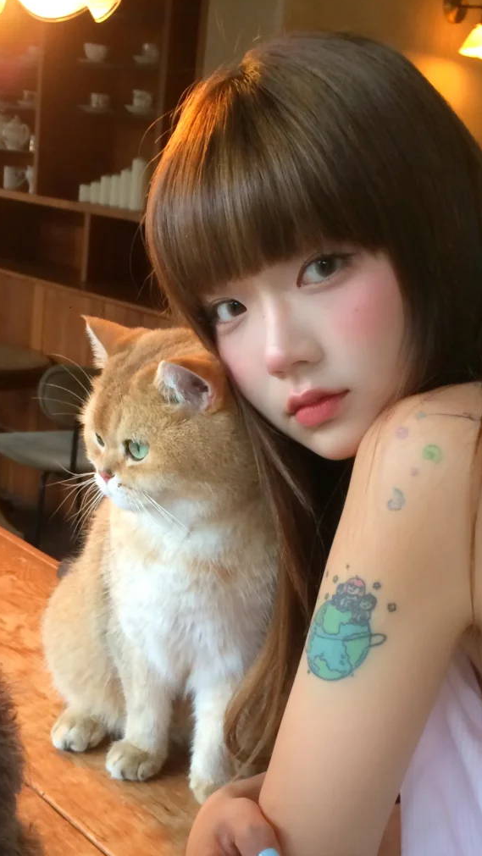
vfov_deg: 45.1
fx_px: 1022
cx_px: 208
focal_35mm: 45
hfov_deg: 26.5
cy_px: 531
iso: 80
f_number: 2.2
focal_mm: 4.15
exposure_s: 1/33
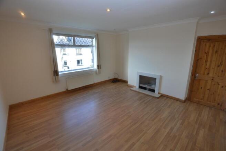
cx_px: 113
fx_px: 94
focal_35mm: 15
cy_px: 76
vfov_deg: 77.2
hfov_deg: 100.4
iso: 400
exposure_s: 1/100
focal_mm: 10
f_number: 5
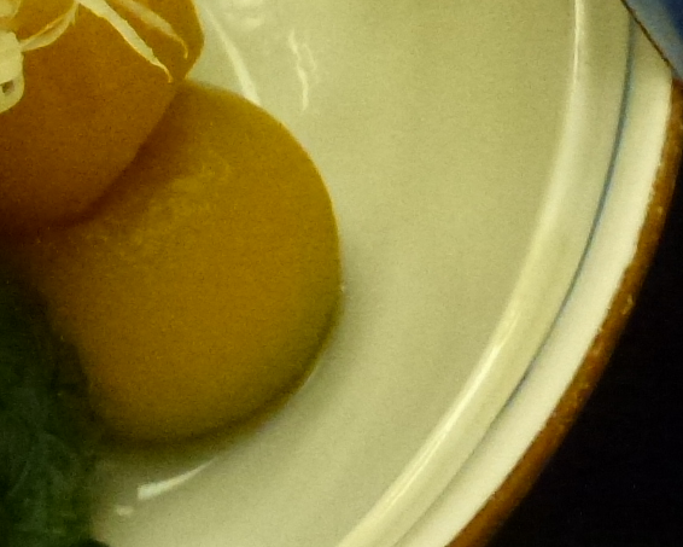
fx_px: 2143
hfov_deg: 18.0
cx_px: 140
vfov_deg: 14.3
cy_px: 25
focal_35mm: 106
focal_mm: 4.3
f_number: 3.3
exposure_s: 1/80
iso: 800
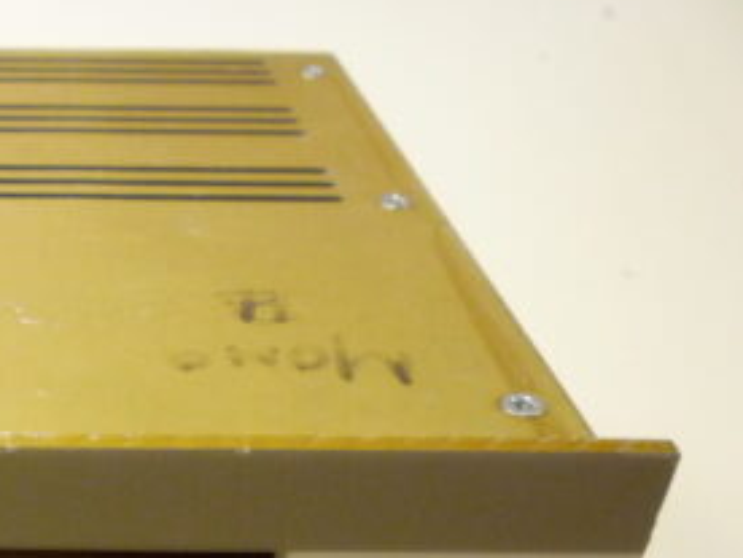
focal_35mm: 63
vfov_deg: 22.2
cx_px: -59
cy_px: 585
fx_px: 1352
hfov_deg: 28.2
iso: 400
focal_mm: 5.2
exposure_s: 1/15
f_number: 3.3
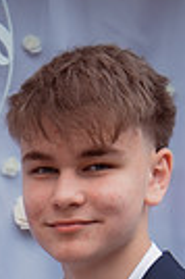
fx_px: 1167
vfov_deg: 12.8
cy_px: 431
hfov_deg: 8.8
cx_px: -127
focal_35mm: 151
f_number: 4
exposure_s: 1/400
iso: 200
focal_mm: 30
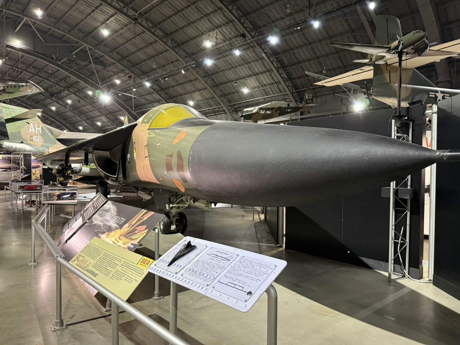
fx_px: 319
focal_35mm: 24
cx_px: 230
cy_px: 172
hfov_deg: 71.6
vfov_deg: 56.8
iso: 800
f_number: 1.8
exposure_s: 1/57
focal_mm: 6.8
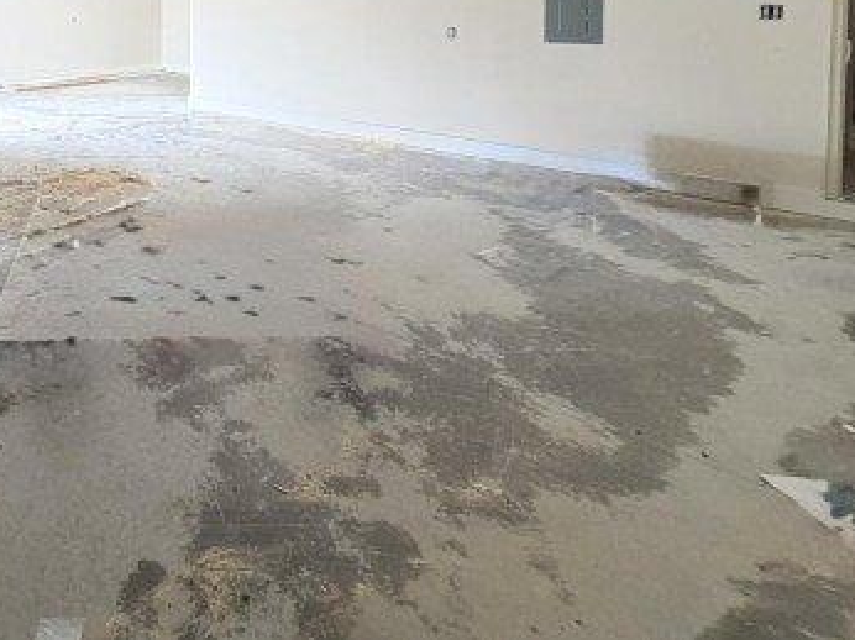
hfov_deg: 57.0
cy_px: 30
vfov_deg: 45.0
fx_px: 666
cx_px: 98
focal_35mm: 27
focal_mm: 2.22
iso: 320
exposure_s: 1/120
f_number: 2.2
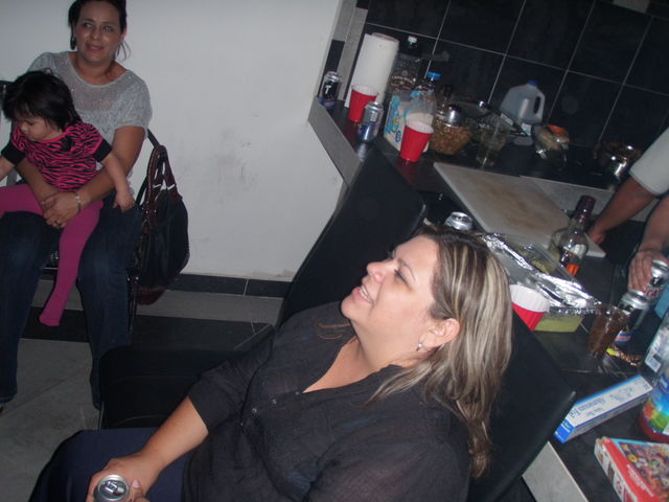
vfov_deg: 37.7
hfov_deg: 49.0
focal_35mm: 38
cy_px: 251
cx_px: 334
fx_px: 734
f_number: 3.5
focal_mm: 6.7
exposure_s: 1/30
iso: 160
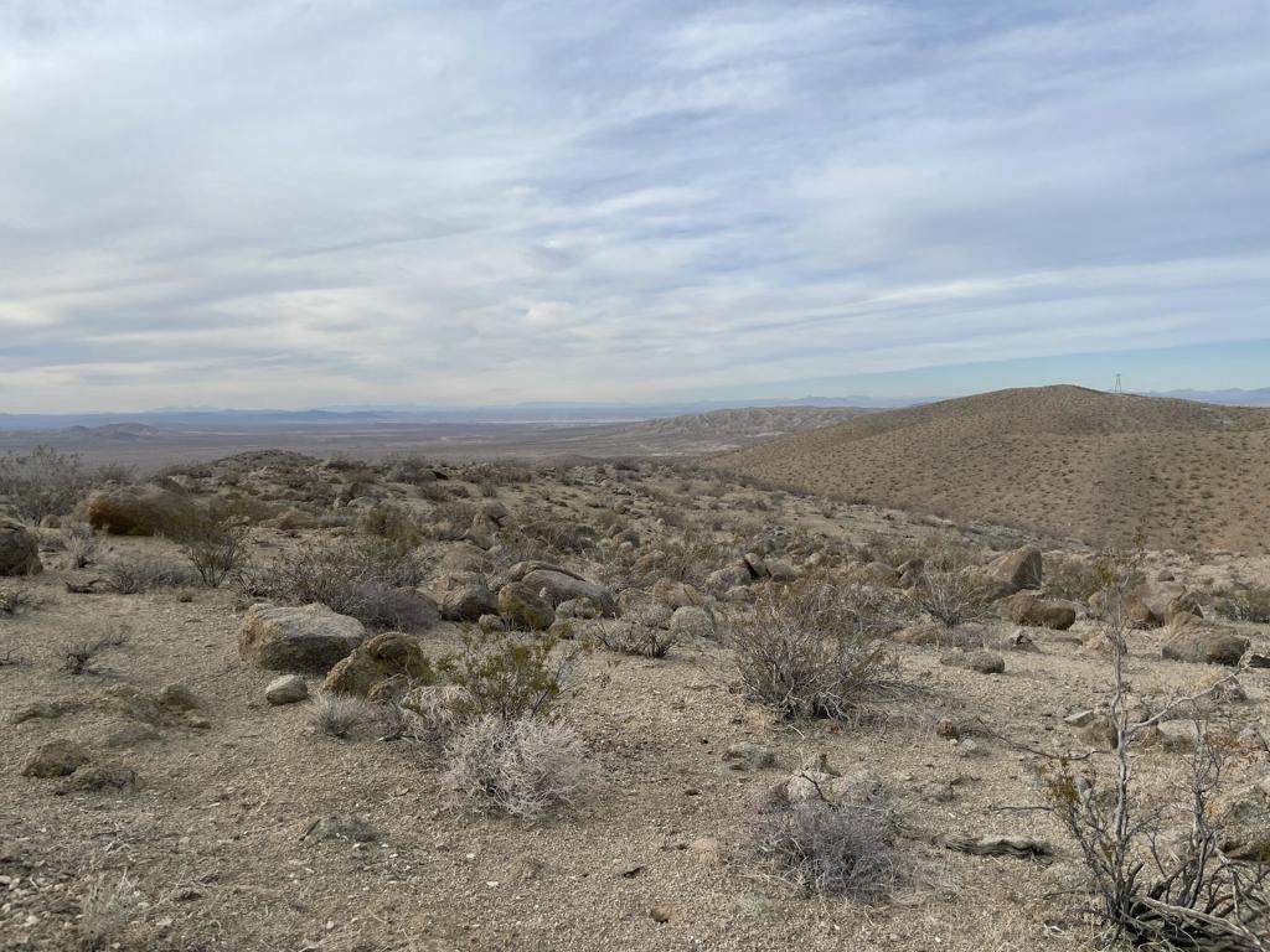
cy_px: 476
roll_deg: +1.6
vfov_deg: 53.1
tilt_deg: -2.8
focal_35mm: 26
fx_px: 954
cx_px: 635
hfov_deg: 67.3
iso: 32
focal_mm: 4.2
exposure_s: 1/3731
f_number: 1.6
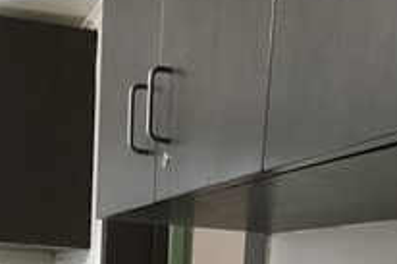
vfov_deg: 15.4
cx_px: 195
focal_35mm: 78
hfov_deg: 26.0
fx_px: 859
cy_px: 454
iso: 200
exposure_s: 1/17
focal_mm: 4.15
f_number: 2.2
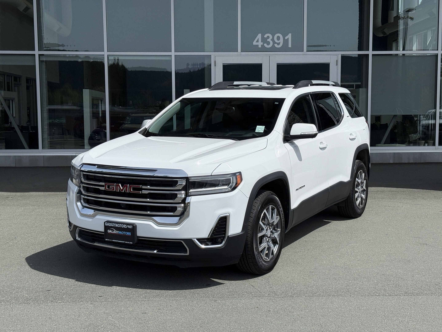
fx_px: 613
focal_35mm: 48
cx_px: 221
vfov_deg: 30.3
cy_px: 166
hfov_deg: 39.7
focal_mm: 6.76
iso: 64
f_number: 1.78
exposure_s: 1/7874
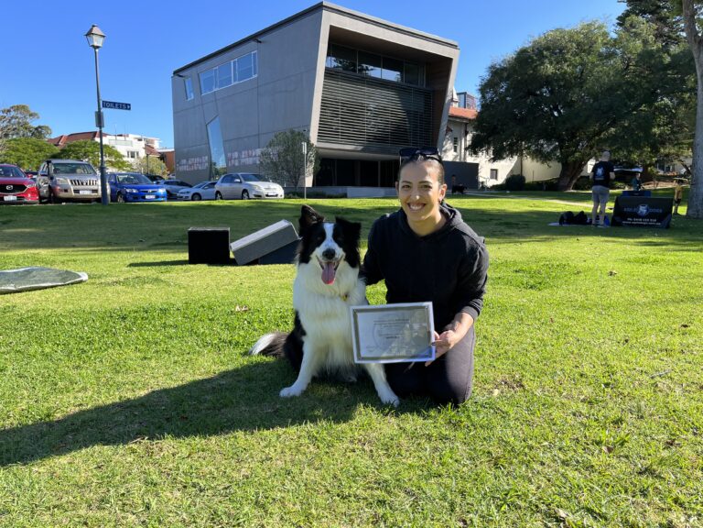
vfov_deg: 53.1
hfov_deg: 67.3
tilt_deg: -6.0
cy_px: 264
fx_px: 528
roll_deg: -0.9
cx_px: 352
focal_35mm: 26
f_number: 1.6
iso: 50
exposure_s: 1/1212
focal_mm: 5.1
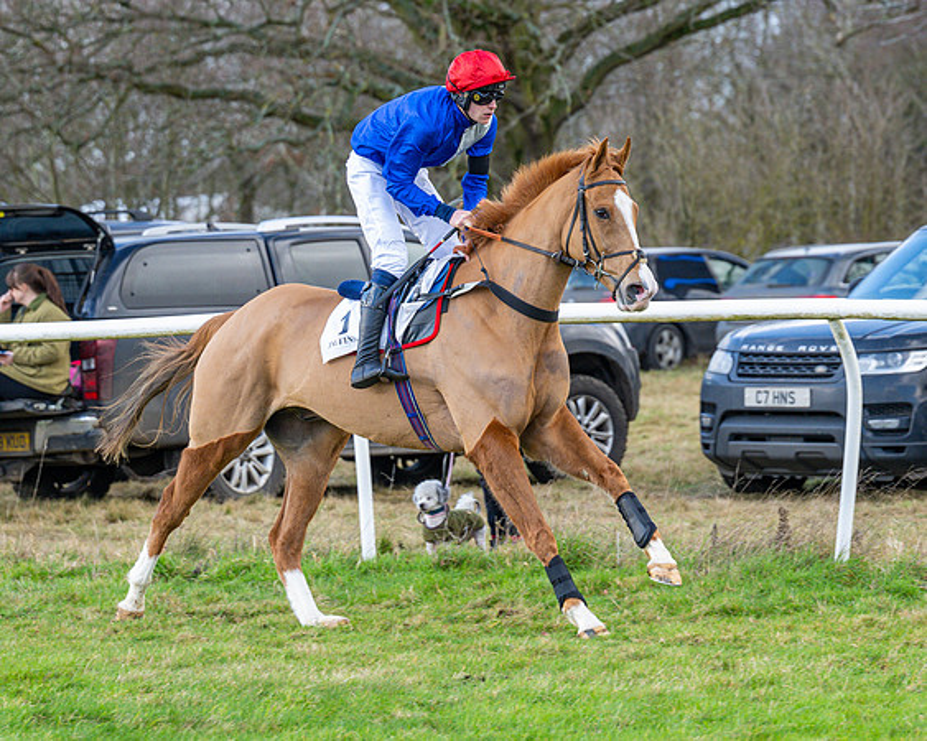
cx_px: 548
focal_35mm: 251
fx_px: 6894
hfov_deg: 7.7
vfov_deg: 6.2
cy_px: 365
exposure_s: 1/640
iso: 500
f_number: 4
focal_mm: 125
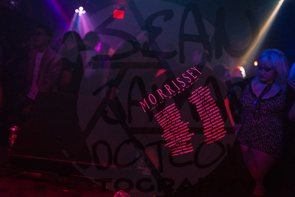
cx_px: 148
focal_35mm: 35
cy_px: 98
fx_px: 287
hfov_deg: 54.4
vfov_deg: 37.9
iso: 4000
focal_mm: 35
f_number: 2
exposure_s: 1/100
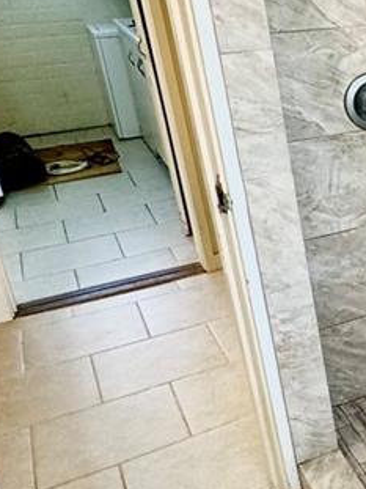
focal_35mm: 54
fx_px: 762
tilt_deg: -20.3
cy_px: 206
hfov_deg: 20.4
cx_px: 635
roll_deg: +0.5
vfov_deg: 35.5
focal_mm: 2.22
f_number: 2.2
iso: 200
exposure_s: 1/120
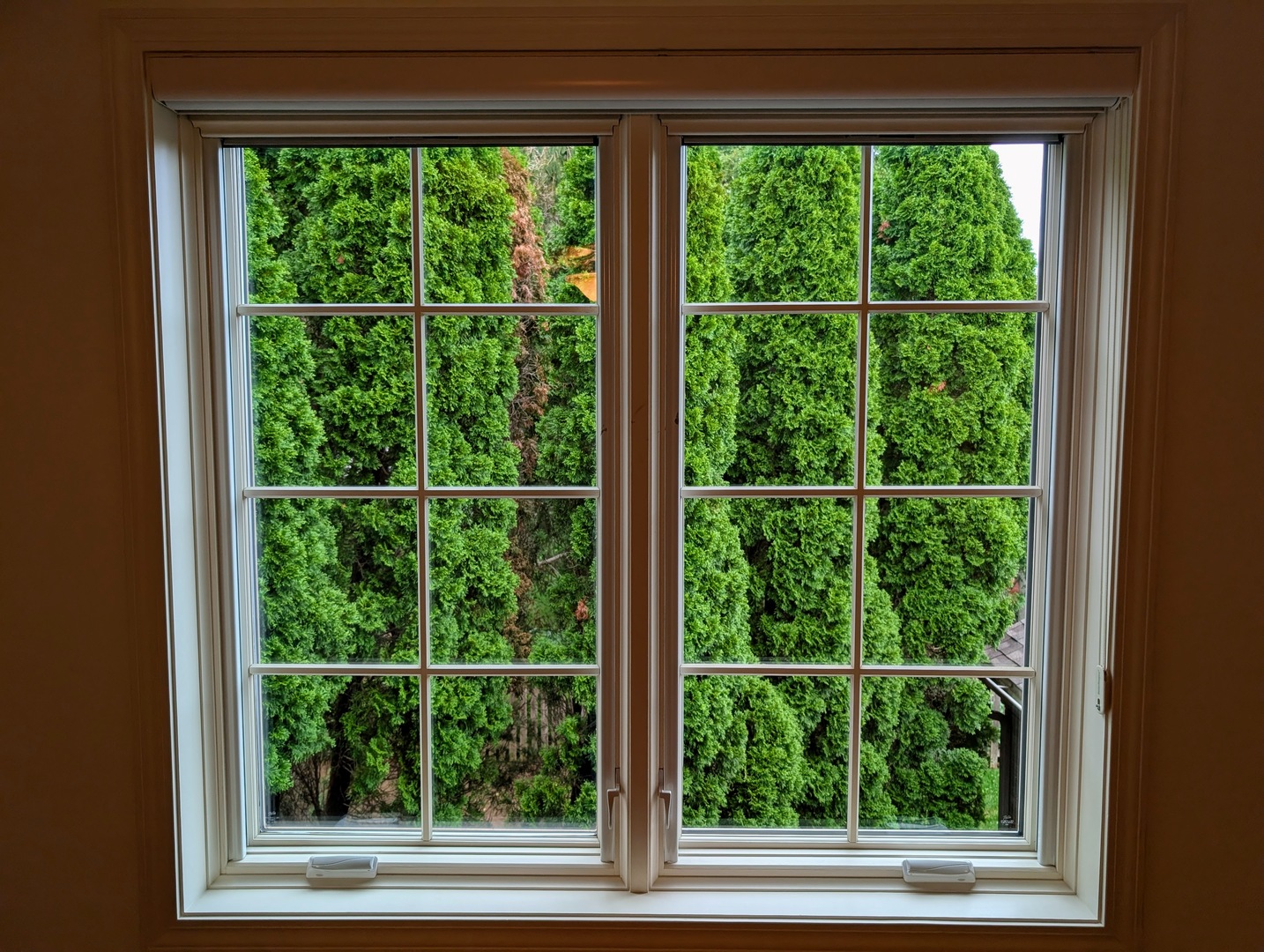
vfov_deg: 56.9
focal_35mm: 24
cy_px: 476
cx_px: 632
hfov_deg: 71.5
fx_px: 878
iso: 34
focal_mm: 6.9
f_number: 1.68
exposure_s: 1/60
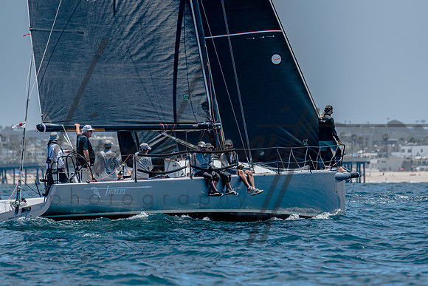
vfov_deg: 2.6
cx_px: 238
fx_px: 6374
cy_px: 157
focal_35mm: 536
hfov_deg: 3.8
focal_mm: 320
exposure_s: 1/1600
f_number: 5.6
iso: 200
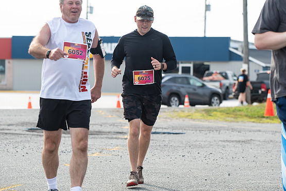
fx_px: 1192
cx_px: 145
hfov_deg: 13.7
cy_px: 61
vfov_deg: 9.2
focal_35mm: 150
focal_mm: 105
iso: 250
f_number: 4.5
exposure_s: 1/1000
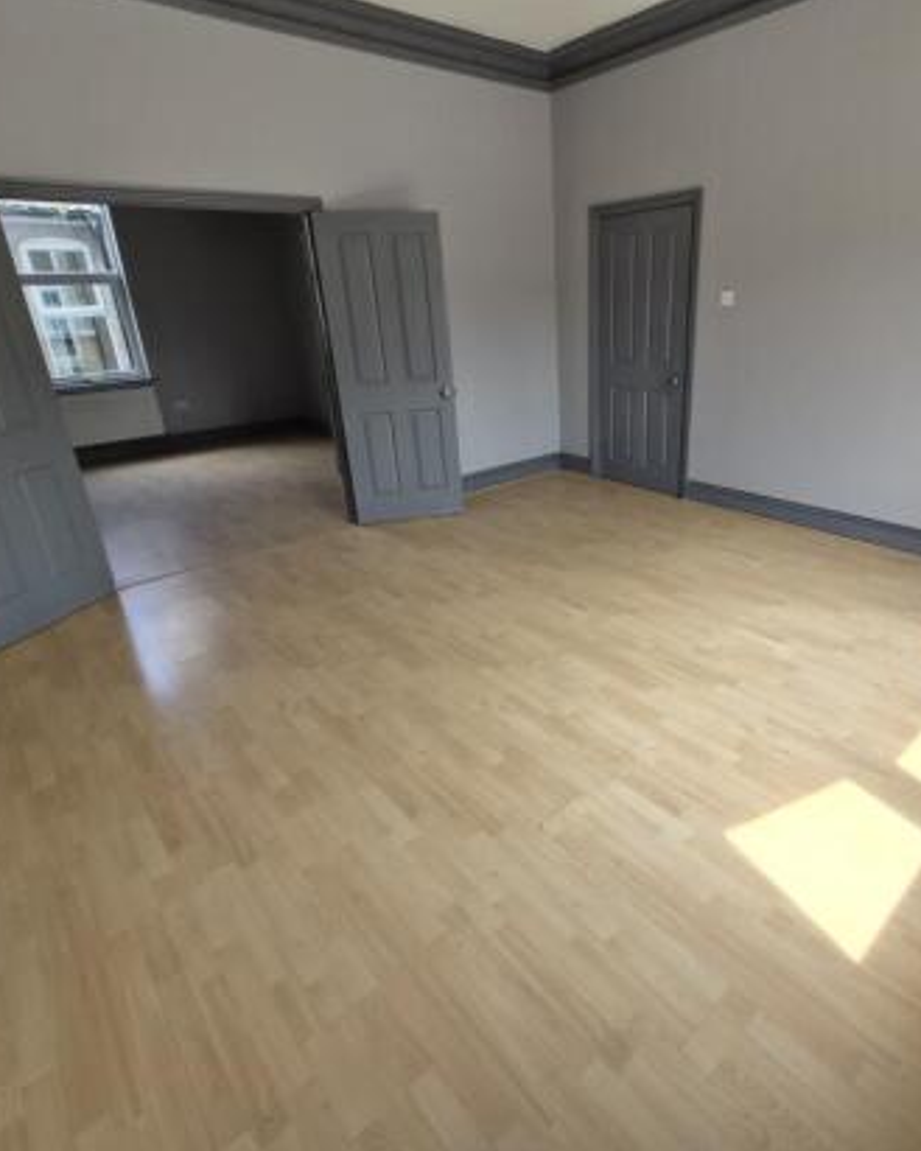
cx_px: 553
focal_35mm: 18
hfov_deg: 73.0
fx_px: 613
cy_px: 556
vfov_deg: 86.3
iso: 40
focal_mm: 1.7
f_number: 2.2
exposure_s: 1/100
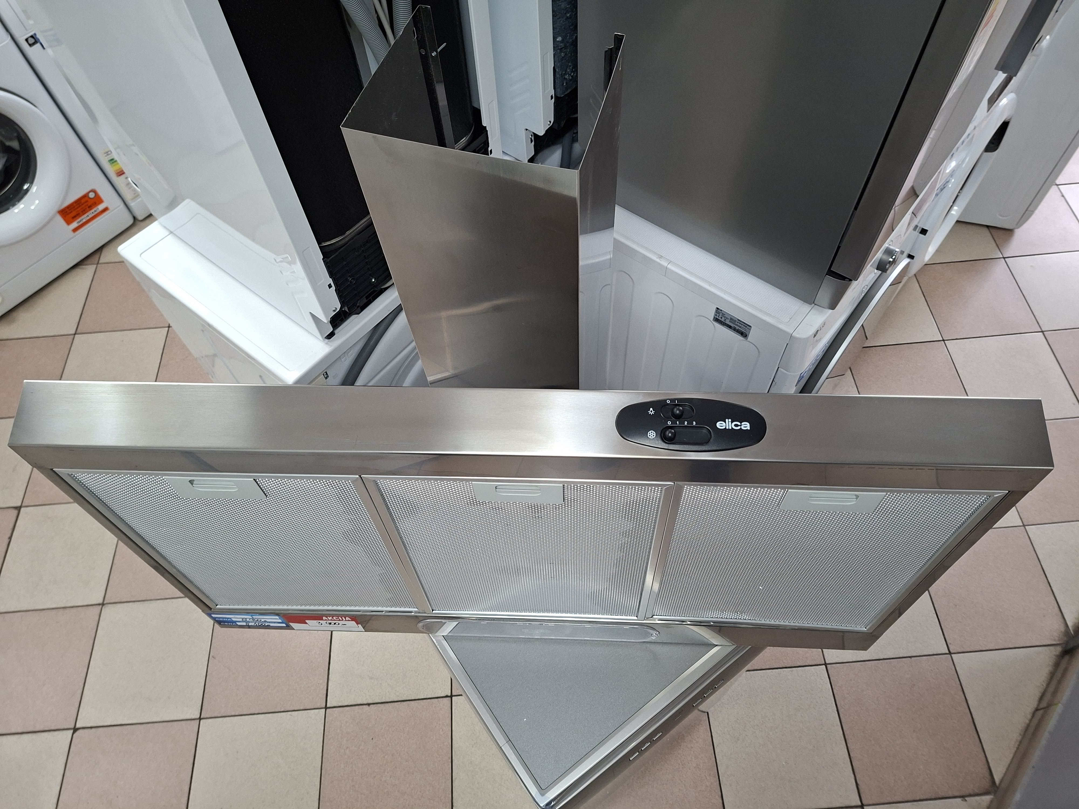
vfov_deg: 58.9
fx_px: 717
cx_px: 540
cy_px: 404
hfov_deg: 73.9
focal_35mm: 23
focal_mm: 5.54
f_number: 1.8
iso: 200
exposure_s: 1/50
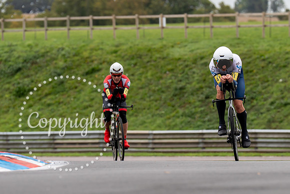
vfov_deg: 3.5
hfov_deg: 5.3
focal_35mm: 388
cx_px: 228
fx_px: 3129
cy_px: 137
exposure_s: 1/800
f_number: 4
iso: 200
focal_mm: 178
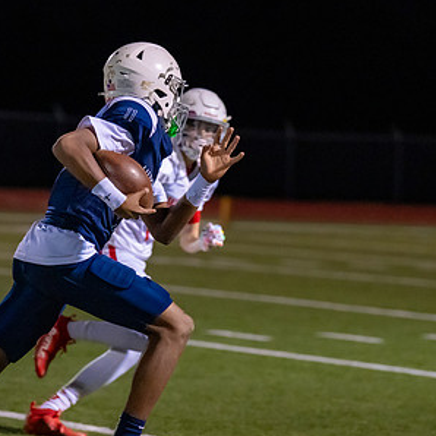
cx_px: 145
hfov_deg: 6.6
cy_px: 219
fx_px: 3805
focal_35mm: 267
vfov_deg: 6.6
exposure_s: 1/1250
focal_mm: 126
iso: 6400
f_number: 2.8
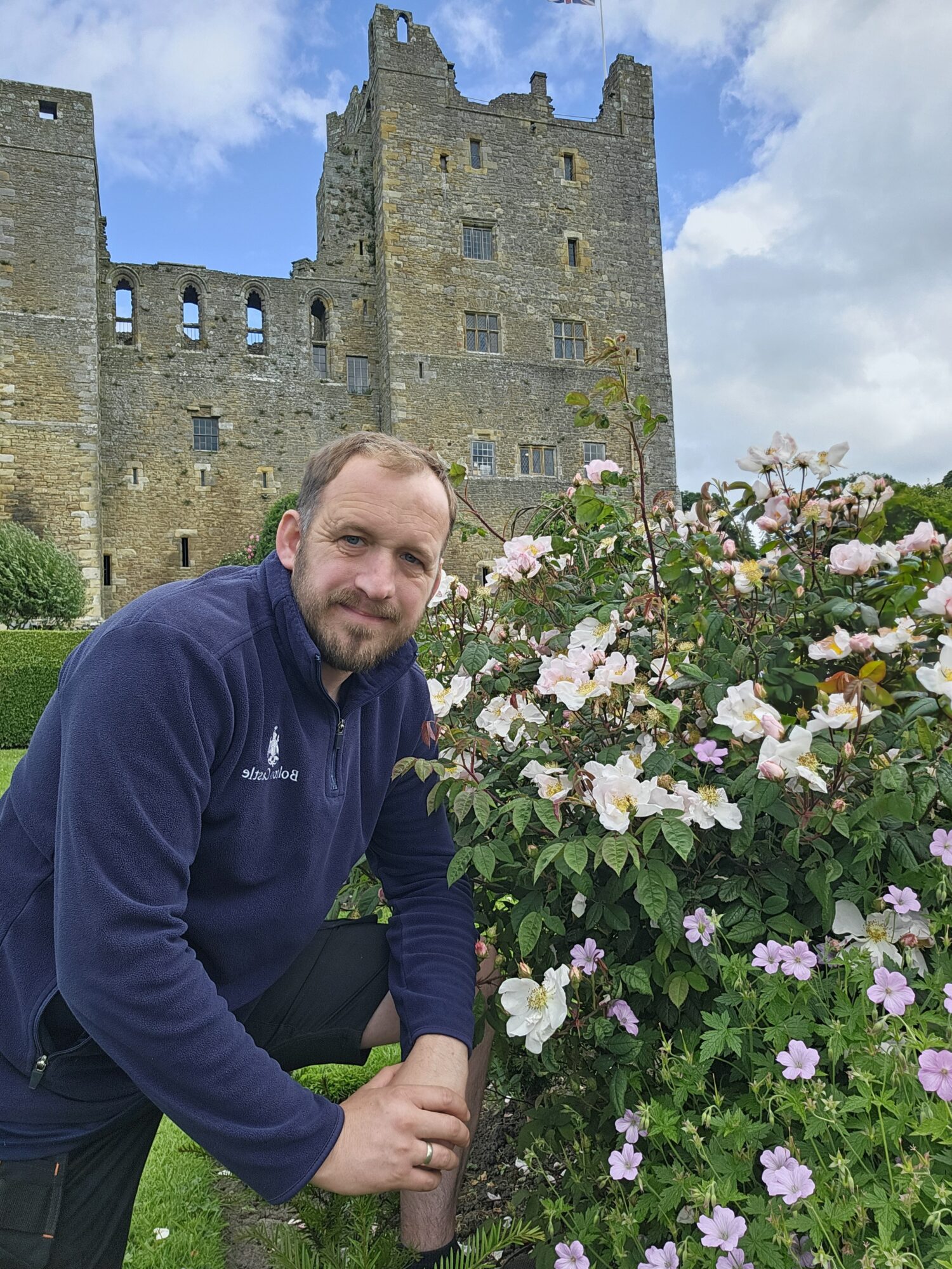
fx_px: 917
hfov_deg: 54.9
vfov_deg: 69.4
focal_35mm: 25
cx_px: 476
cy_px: 634
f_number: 2.2
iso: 25
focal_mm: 3.3
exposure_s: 1/276
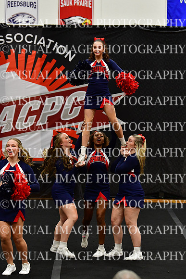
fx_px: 1278
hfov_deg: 8.3
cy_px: 140
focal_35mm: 165
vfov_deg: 12.4
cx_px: 93
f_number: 4
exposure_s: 1/500
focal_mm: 110
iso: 4000
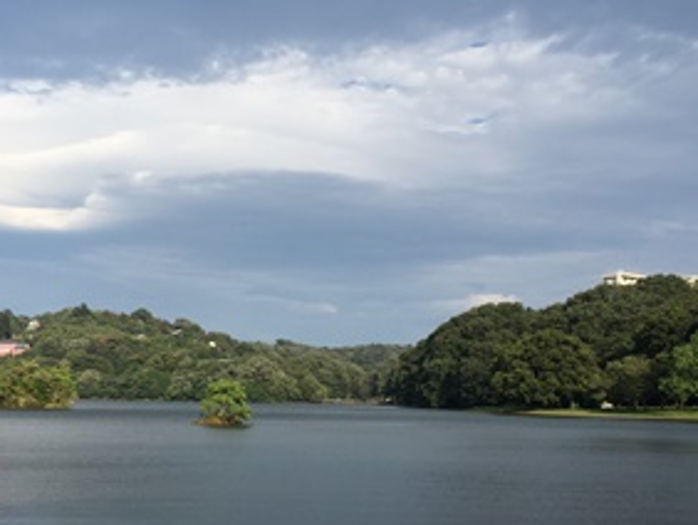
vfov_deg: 31.4
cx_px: 285
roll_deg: -0.6
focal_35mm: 46
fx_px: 928
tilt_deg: +3.2
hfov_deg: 41.0
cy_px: 332
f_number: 2.2
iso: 32
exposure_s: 1/2083
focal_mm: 4.15
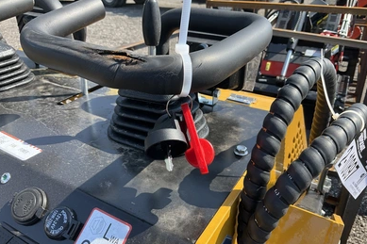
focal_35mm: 31
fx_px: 316
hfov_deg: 60.3
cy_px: 131
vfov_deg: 42.3
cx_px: 183
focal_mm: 3
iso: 25
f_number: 1.8
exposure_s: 1/534
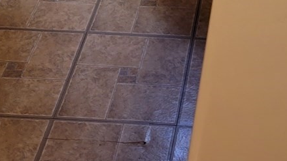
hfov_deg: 21.1
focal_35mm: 99
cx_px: 254
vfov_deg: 9.5
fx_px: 753
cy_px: -329
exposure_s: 1/120
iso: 64
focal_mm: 5.4
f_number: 1.8
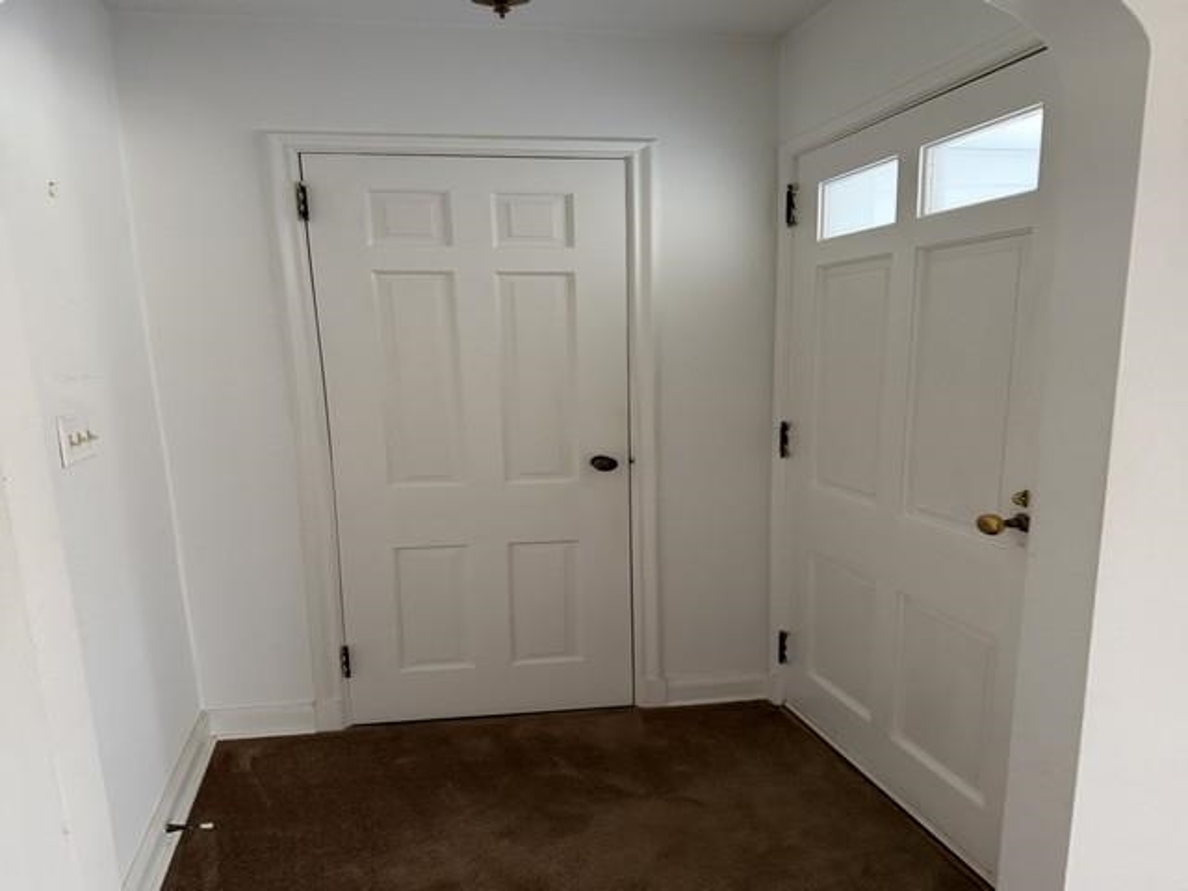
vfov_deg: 56.8
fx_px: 824
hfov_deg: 71.6
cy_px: 446
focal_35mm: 24
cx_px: 594
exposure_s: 1/60
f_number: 1.78
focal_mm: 6.76
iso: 500
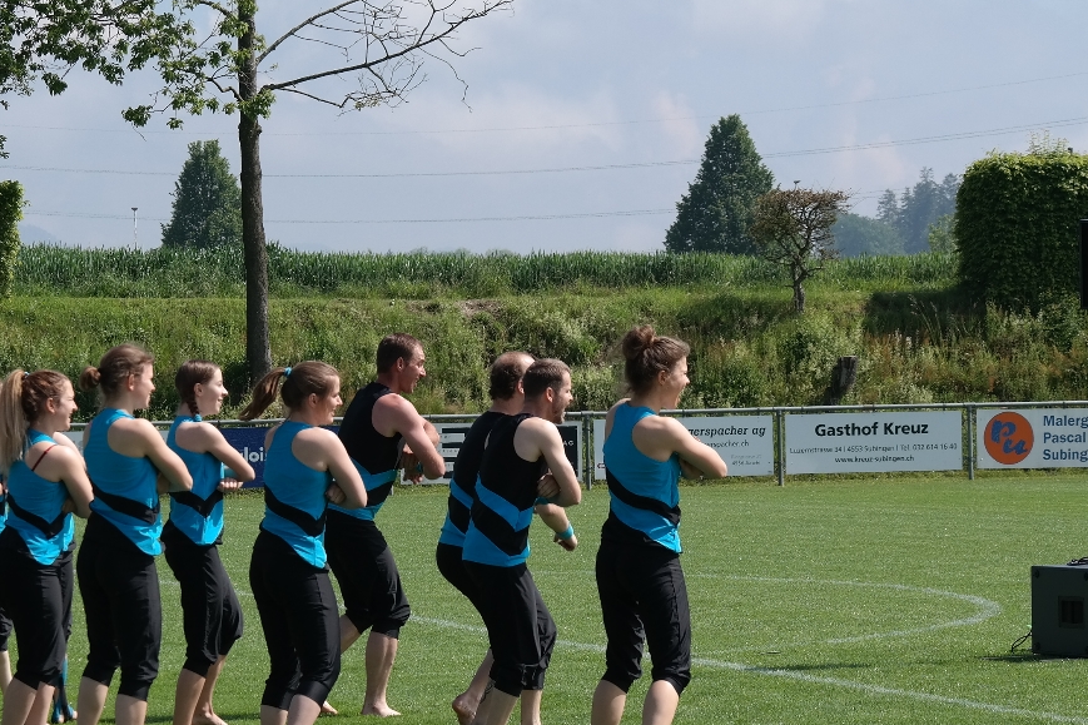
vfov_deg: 7.0
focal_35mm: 197
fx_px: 5952
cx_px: 218
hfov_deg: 10.4
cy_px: 473
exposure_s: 1/400
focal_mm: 70
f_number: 6.3
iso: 100
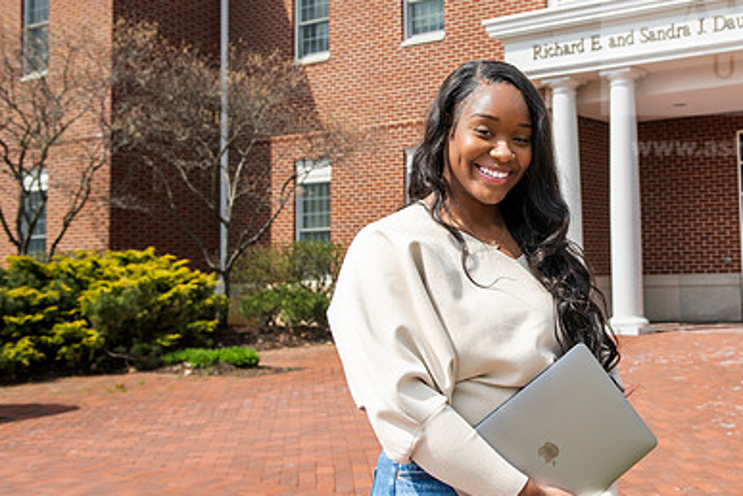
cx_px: 543
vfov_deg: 26.4
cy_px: 187
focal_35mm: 51
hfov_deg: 38.0
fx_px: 1053
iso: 200
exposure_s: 1/500
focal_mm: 34
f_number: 5.6
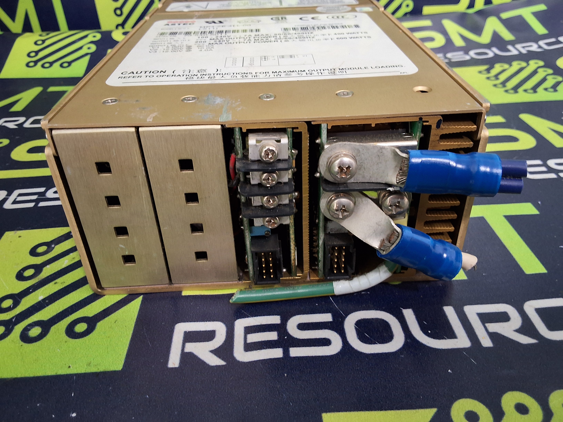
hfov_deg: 63.4
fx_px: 455
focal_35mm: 28
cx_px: 282
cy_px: 211
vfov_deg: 49.7
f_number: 1.9
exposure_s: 1/24
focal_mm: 2.91
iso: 250
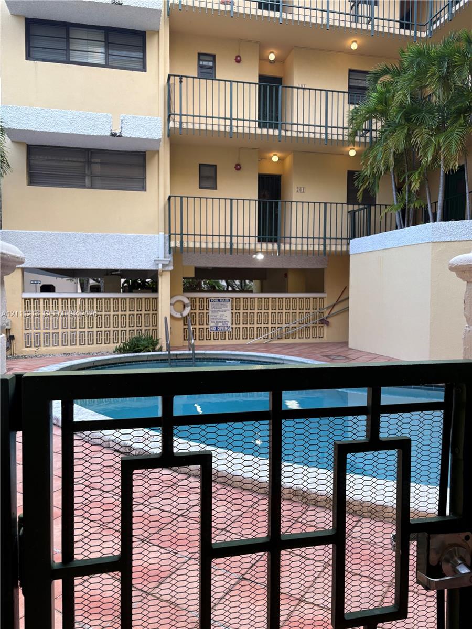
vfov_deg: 67.3
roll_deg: -0.1
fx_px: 473
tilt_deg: -0.9
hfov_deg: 53.1
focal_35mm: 26
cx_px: 236
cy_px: 314
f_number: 1.6
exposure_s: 1/120
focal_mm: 5.96
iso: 40
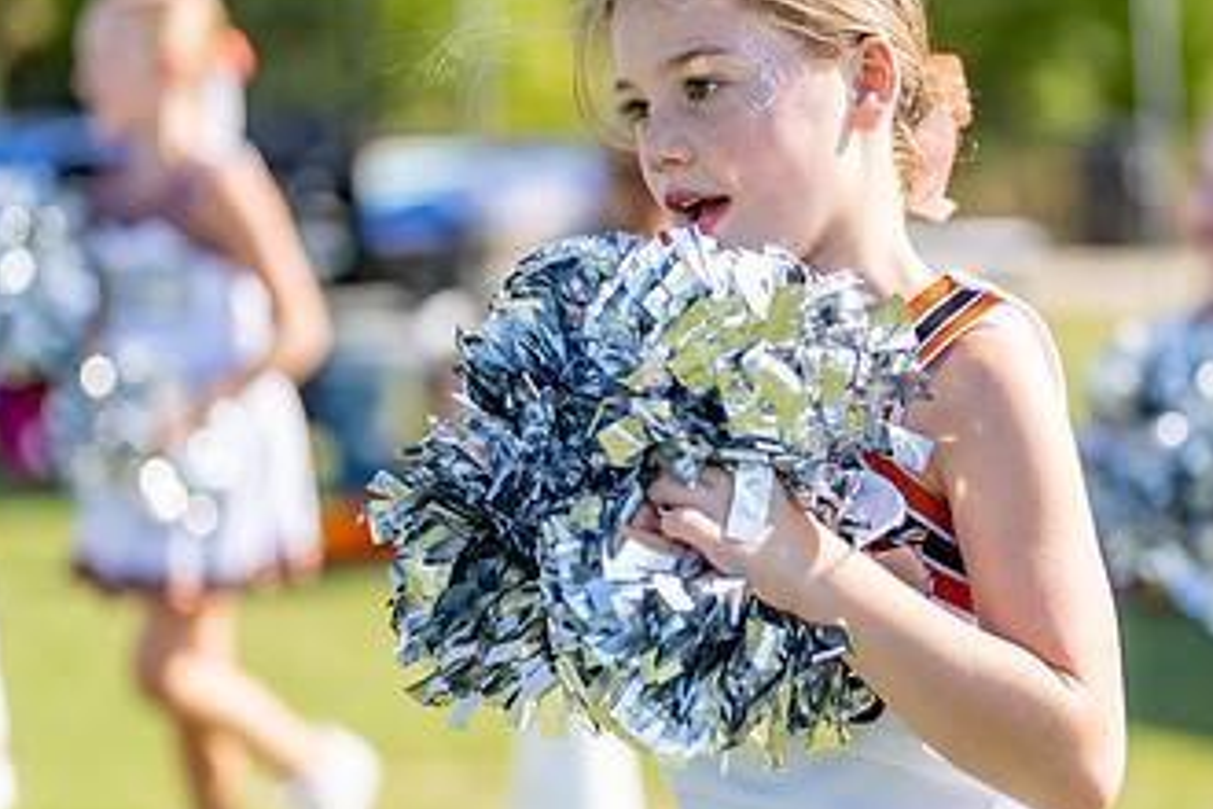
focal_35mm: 109
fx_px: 3672
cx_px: 809
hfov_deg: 18.7
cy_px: 408
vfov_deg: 12.6
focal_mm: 50
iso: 100
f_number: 1.2
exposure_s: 1/4000
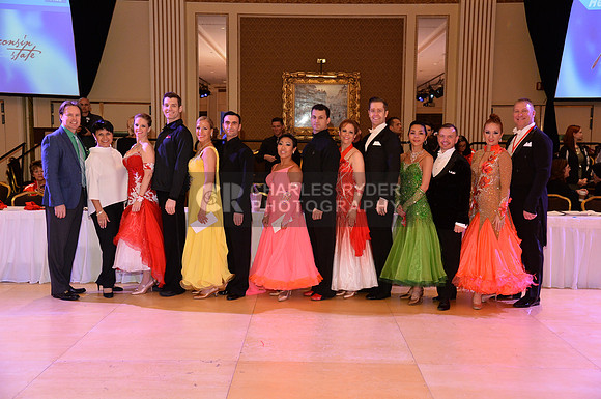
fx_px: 667
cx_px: 300
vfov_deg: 33.3
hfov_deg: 48.5
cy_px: 200
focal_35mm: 40
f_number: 5
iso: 2000
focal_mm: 40
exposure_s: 1/250
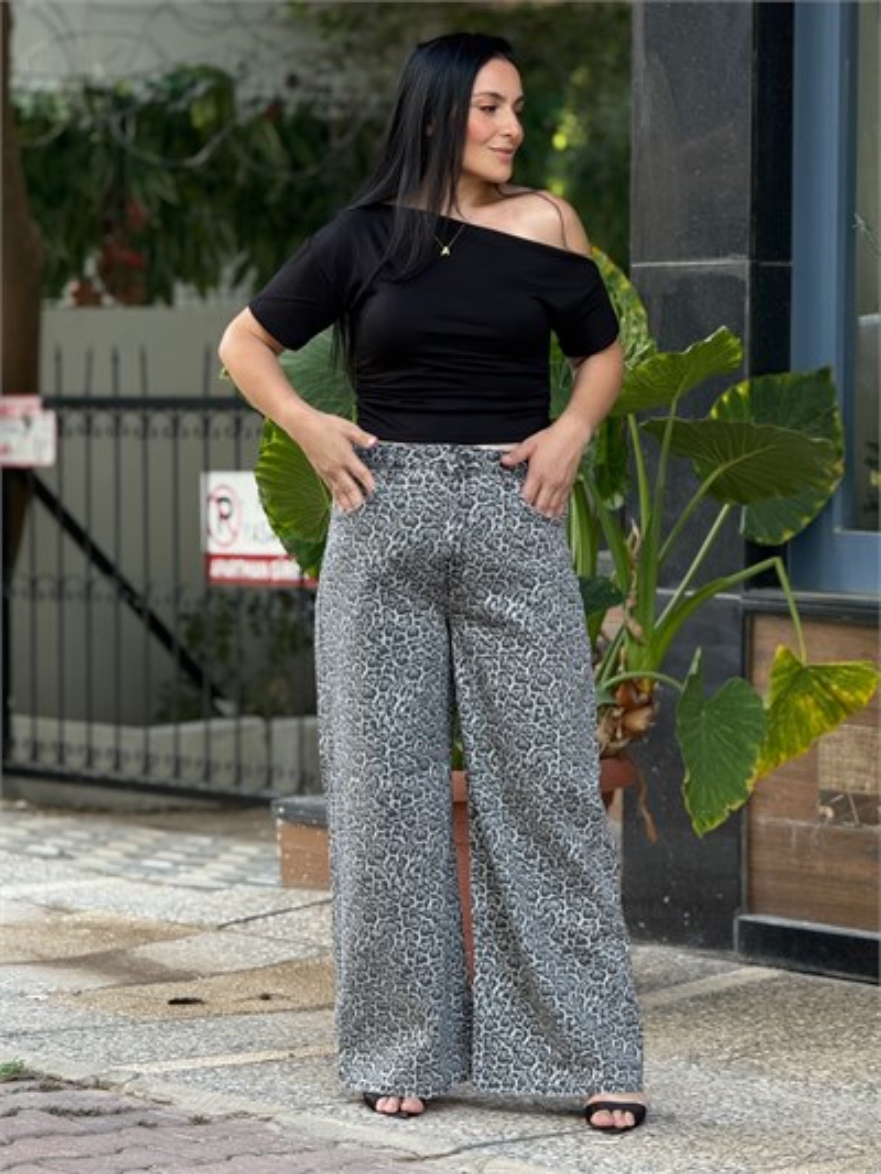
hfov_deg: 12.4
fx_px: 4070
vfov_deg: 16.4
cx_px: 440
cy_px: 587
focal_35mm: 120
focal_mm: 15.66
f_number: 2.8
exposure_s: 1/99
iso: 160
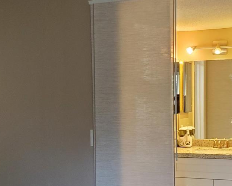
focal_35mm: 65
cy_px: 110
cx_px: 125
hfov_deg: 29.1
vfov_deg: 23.5
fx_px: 446
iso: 250
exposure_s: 1/39
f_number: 2.4
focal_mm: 4.3
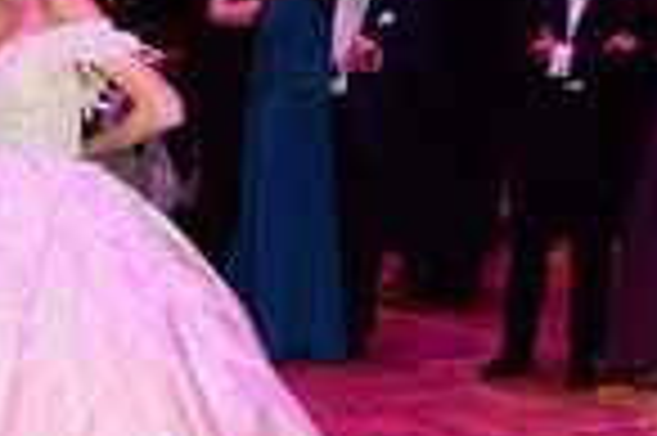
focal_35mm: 74
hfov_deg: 22.4
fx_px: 1349
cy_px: 315
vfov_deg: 18.3
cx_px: -331
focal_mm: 24
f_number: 8
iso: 2500
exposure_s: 1/60
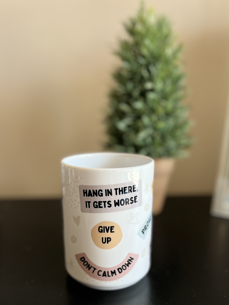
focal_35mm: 26
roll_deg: +0.8
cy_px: 152
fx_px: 229
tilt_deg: -16.6
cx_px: 114
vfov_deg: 67.3
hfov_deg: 53.1
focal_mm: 5.7
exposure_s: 1/60
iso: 64
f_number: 1.5
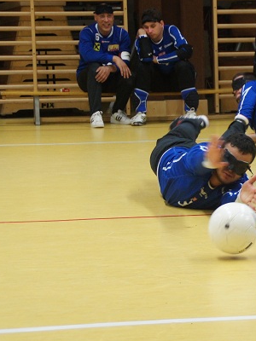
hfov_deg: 10.2
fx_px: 1420
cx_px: 265
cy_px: 143
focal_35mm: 144
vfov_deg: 13.7
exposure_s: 1/50
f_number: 4.5
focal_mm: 50
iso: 1600
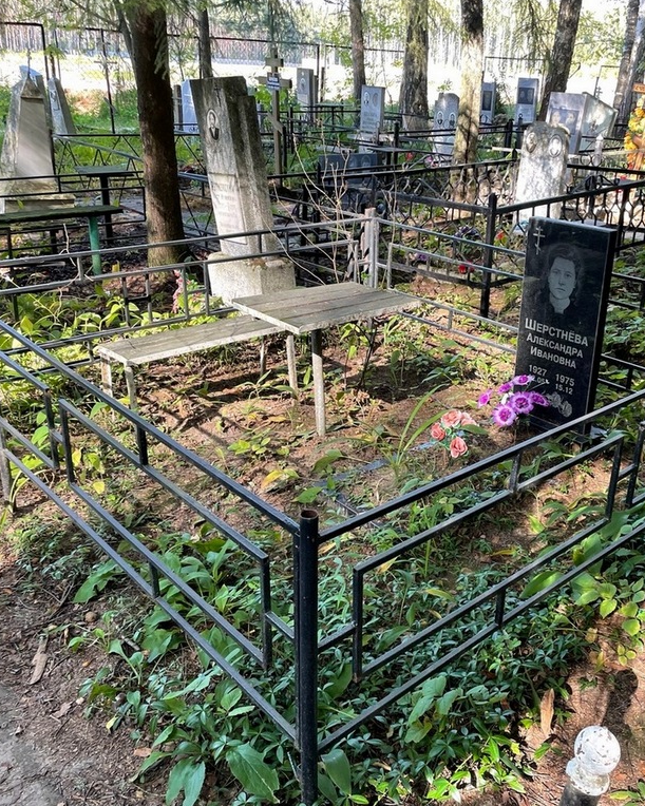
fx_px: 811
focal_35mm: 34
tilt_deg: -20.1
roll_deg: -0.8
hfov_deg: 43.1
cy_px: 402
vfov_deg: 52.8
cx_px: 391
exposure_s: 1/121
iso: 64
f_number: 1.6
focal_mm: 4.2
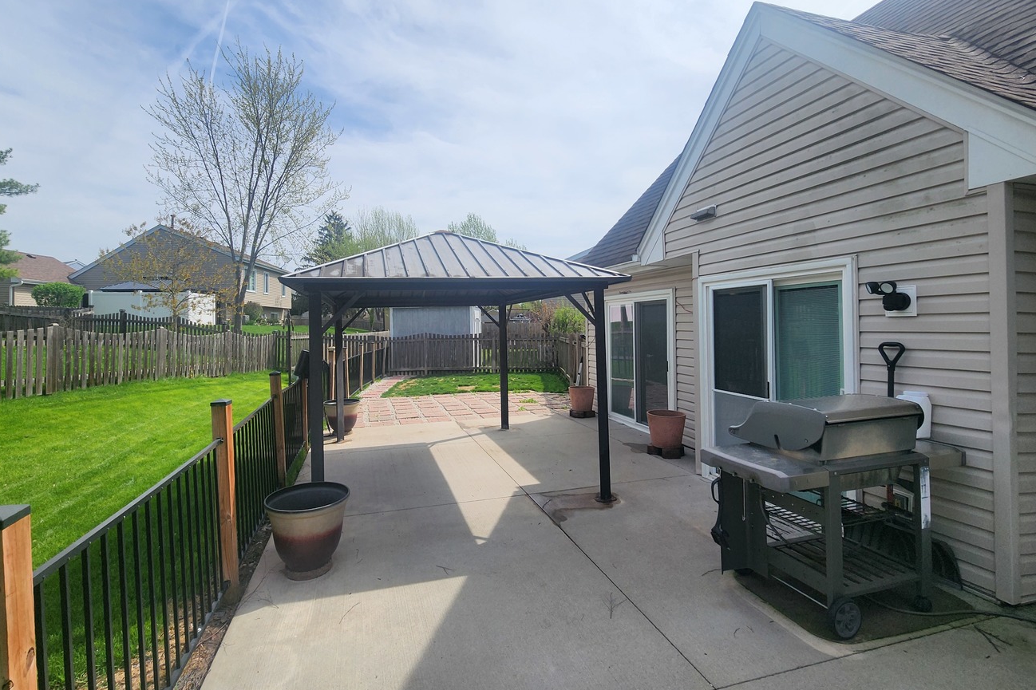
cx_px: 474
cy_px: 322
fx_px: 432
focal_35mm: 15
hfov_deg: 100.2
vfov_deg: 77.2
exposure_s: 1/3436
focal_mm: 2.2
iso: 50
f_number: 2.2
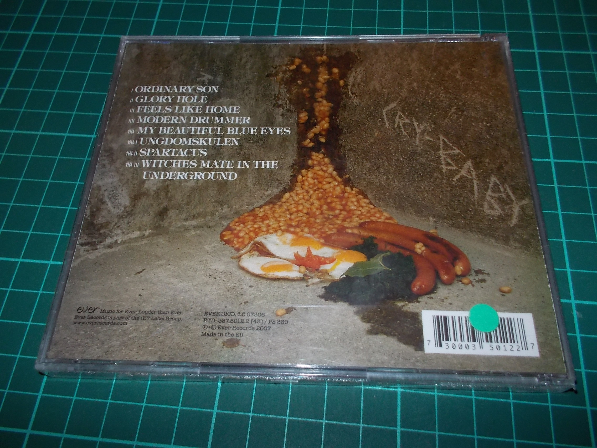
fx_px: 500
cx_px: 298
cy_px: 224
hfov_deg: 61.7
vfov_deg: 48.2
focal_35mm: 29
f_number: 3.3
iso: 200
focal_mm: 4.1
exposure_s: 1/30
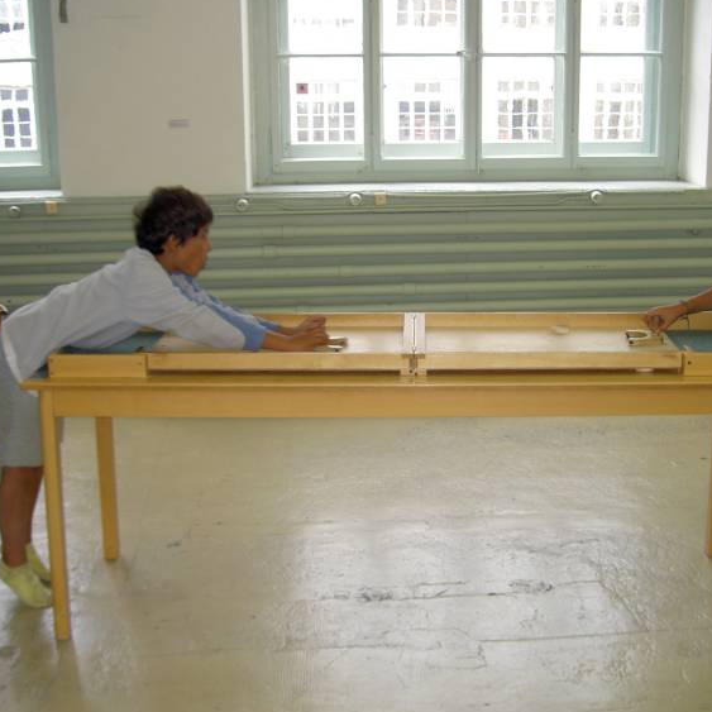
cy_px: 372
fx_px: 1140
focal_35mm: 49
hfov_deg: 34.6
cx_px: 395
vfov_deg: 34.7
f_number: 2.8
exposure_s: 1/60
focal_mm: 8
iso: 100
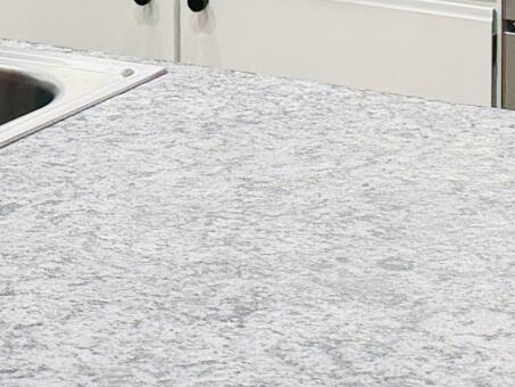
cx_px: 214
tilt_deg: -6.2
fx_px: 2366
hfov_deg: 12.4
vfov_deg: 8.9
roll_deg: +0.7
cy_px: -330
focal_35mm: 159
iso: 160
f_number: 1.78
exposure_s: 1/120
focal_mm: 6.76
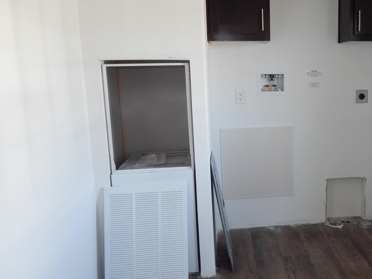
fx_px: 398
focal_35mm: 37
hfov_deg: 48.1
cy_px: 130
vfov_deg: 38.7
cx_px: 282
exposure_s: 1/30
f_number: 3
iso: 180
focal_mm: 4
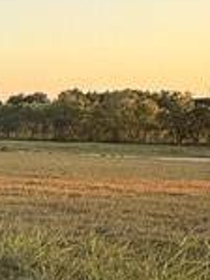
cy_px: 227
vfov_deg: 20.2
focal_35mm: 96
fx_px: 775
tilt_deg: -7.6
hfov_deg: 12.0
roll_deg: -1.1
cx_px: -311
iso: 50
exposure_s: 1/294
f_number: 2.2
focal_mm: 2.22
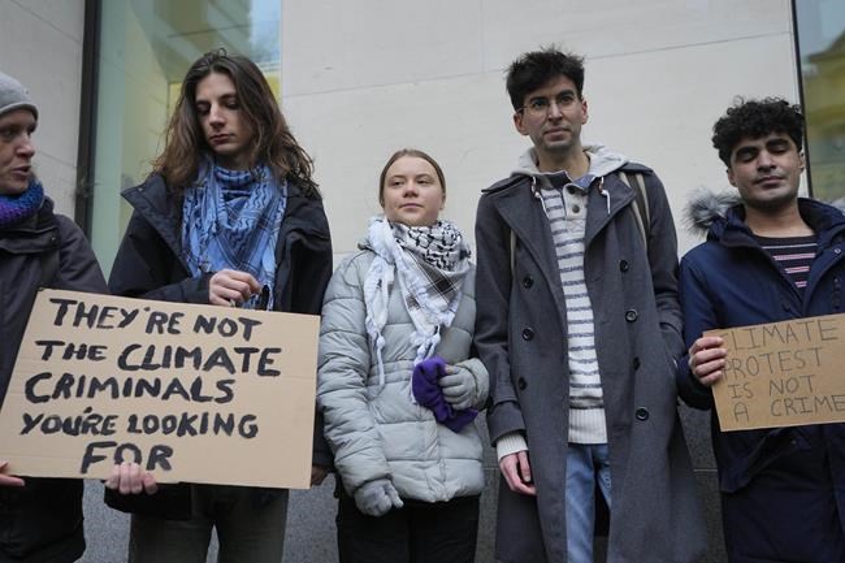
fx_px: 821
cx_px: 422
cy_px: 282
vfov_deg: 37.8
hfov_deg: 54.4
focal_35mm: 35
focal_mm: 35
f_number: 2.8
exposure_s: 1/1000
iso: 2000
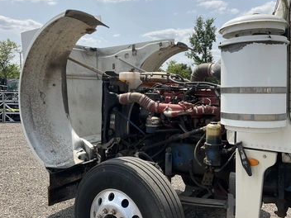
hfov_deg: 55.4
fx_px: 277
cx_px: 146
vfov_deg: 42.9
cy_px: 98
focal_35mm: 33
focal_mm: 3
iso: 25
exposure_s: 1/2227
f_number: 1.8
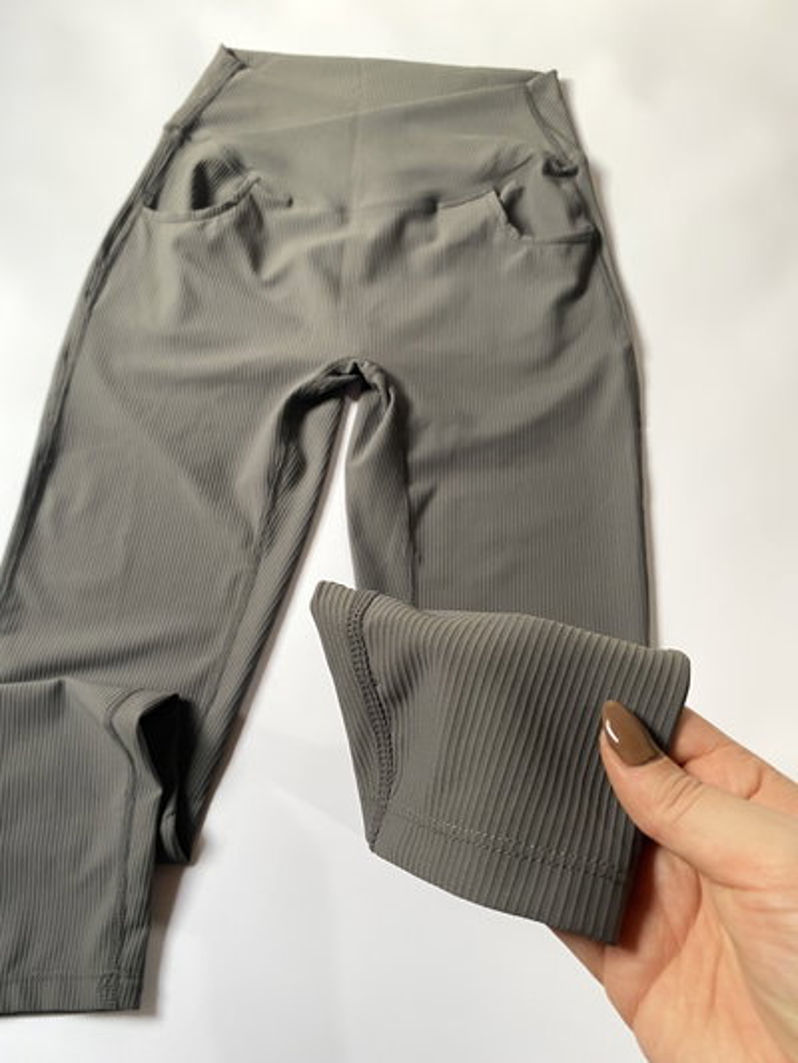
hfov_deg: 53.1
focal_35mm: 26
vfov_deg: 67.3
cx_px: 399
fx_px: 799
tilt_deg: -68.9
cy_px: 532
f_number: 1.8
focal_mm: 4.25
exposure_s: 1/50
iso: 100
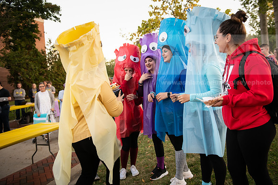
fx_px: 239
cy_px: 92
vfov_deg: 42.3
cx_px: 139
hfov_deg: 60.3
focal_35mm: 31
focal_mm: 31
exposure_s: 1/320
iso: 1000
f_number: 3.5
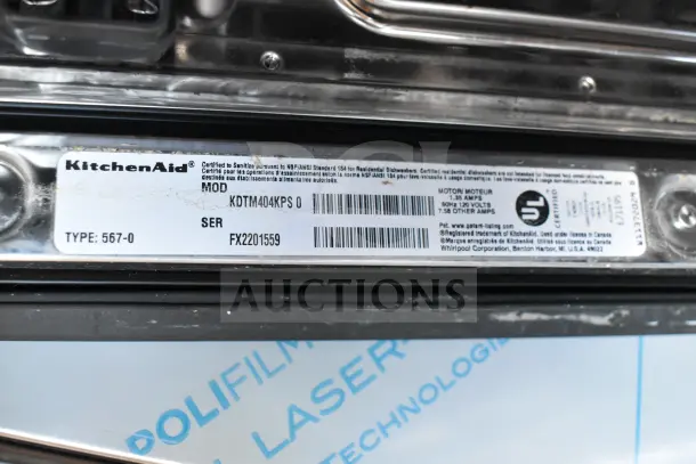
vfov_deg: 34.2
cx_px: 348
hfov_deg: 49.5
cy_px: 232
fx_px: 754
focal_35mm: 39
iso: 6400
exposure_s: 1/100
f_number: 5
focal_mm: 26
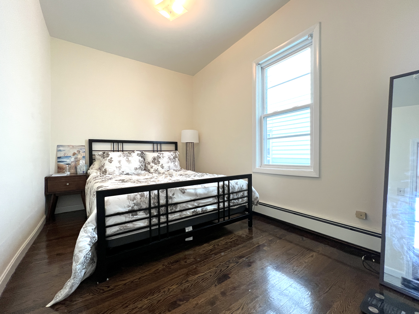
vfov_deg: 89.9
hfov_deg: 106.2
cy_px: 157
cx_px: 210
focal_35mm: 13
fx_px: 157
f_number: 1.8
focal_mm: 1.57
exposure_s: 1/122
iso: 125
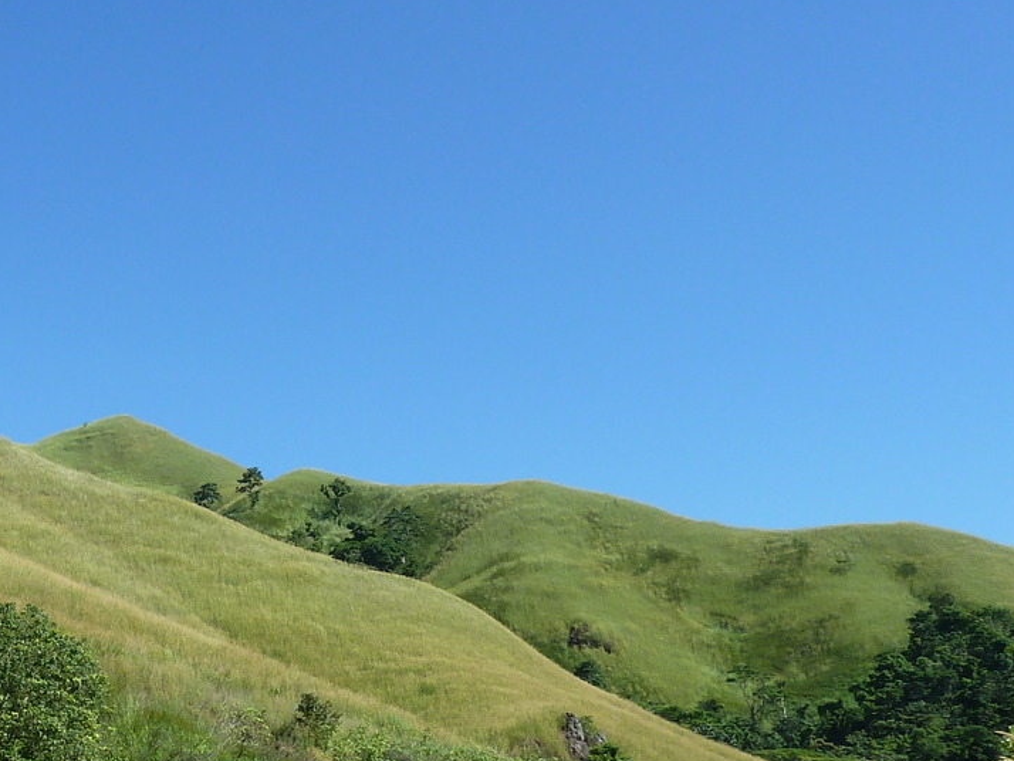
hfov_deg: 31.9
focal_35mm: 56
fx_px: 1641
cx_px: 20
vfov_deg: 25.7
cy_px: 598
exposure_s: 1/400
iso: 80
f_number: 4
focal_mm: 4.1
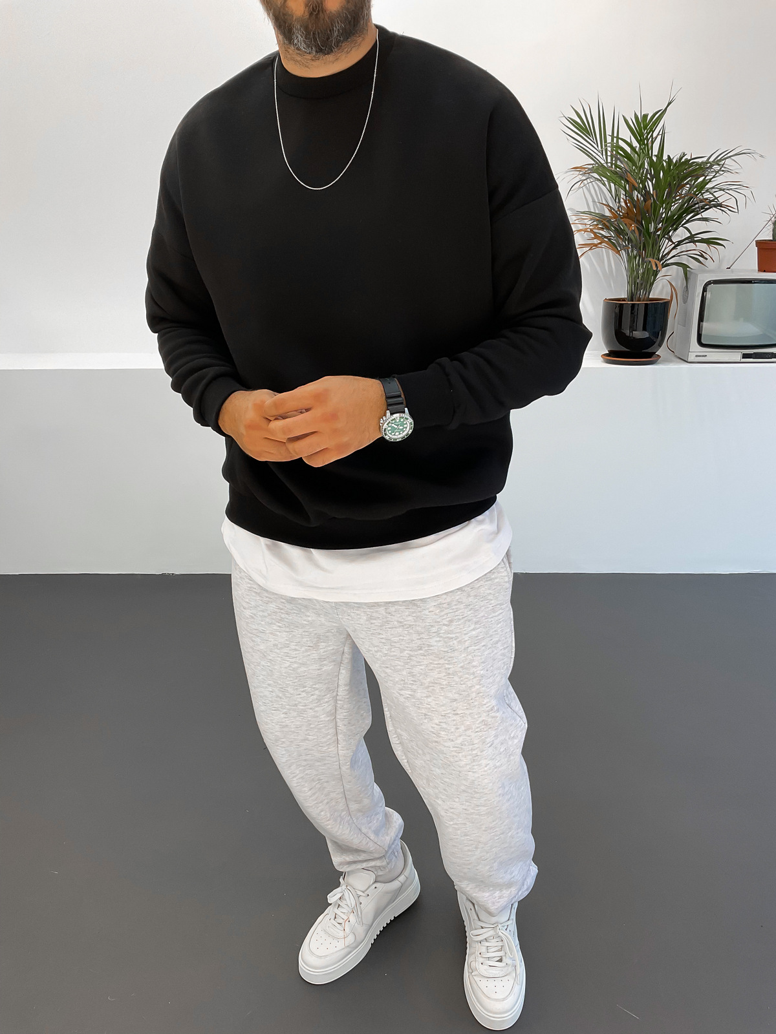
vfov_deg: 61.7
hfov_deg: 48.2
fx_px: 867
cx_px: 388
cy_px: 517
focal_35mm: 29
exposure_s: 1/100
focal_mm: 3
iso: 50
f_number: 1.8
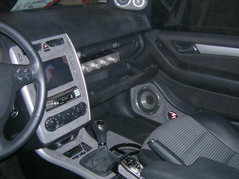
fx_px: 283
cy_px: 85
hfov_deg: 45.7
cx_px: 130
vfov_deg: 35.1
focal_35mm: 41
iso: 80
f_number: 2.9
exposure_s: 1/60.1
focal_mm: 5.7
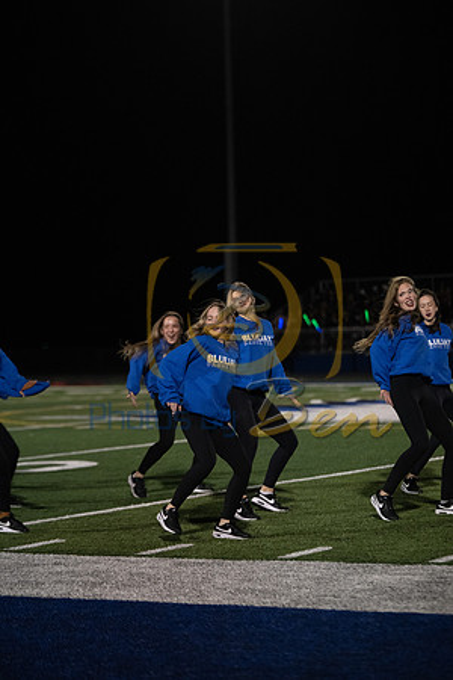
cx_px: 226
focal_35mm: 110
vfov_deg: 18.6
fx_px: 2076
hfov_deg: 12.5
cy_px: 340
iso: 5000
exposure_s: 1/1600
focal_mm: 110
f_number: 2.8
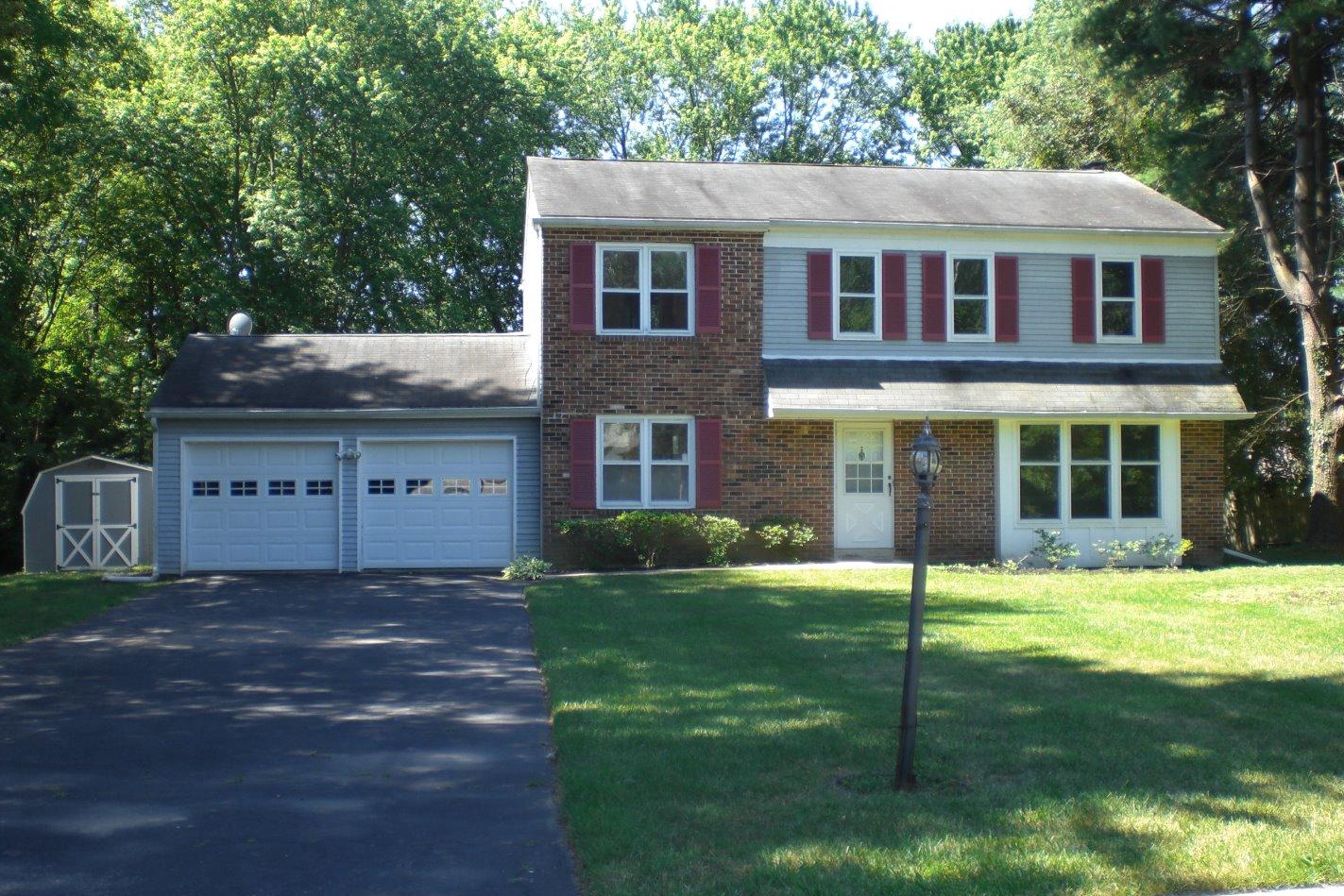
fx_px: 1493
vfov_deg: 33.4
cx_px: 672
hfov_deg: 48.5
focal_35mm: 40
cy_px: 486
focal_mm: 6.3
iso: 50
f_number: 3.1
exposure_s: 1/100
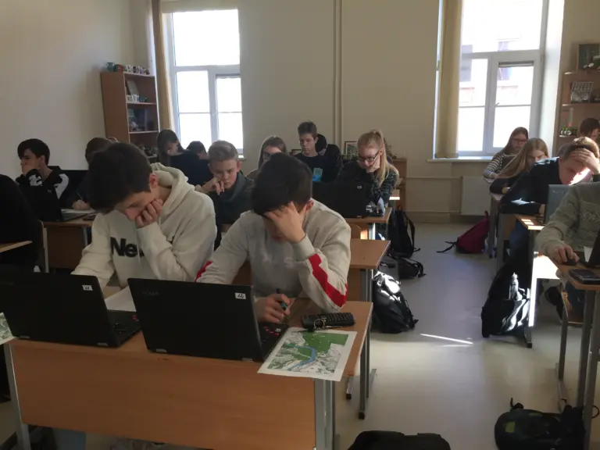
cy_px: 225
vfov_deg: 48.2
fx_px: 503
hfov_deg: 61.7
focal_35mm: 29
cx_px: 300
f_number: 2.2
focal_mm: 4.15
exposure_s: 1/33
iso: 32
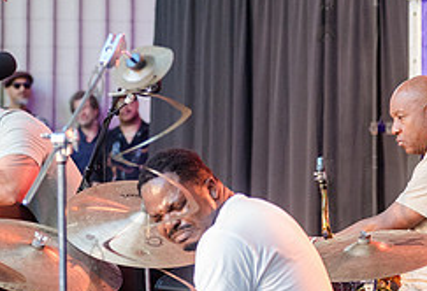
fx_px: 2713
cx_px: 335
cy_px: 183
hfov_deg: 9.0
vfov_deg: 6.2
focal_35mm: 227
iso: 3200
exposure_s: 1/400
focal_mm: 92
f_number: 4
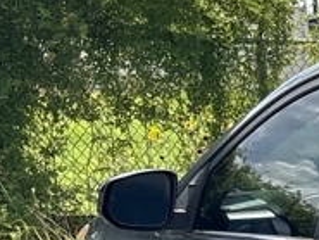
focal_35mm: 144
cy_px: 508
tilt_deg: -17.8
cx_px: 645
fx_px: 1328
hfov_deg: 12.1
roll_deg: -1.1
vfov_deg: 9.5
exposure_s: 1/2075
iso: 50
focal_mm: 5.96
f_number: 1.6
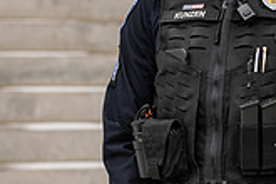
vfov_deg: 4.3
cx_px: 224
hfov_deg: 6.5
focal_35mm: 317
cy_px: 58
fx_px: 2430
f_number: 4
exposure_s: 1/400
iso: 125
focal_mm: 90
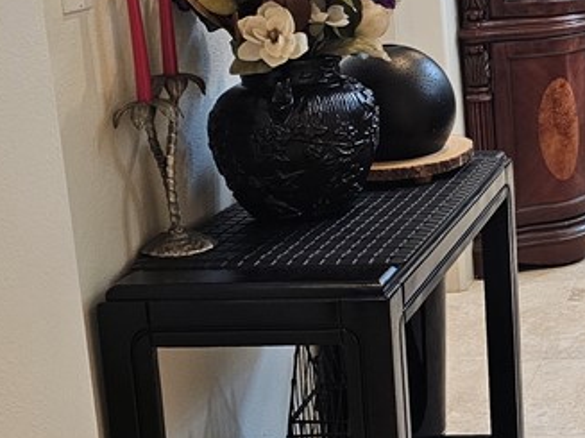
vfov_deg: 20.3
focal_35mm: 72
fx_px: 1216
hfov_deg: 24.6
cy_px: 116
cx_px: 691
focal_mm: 6.3
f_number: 1.7
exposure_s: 1/120
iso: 400
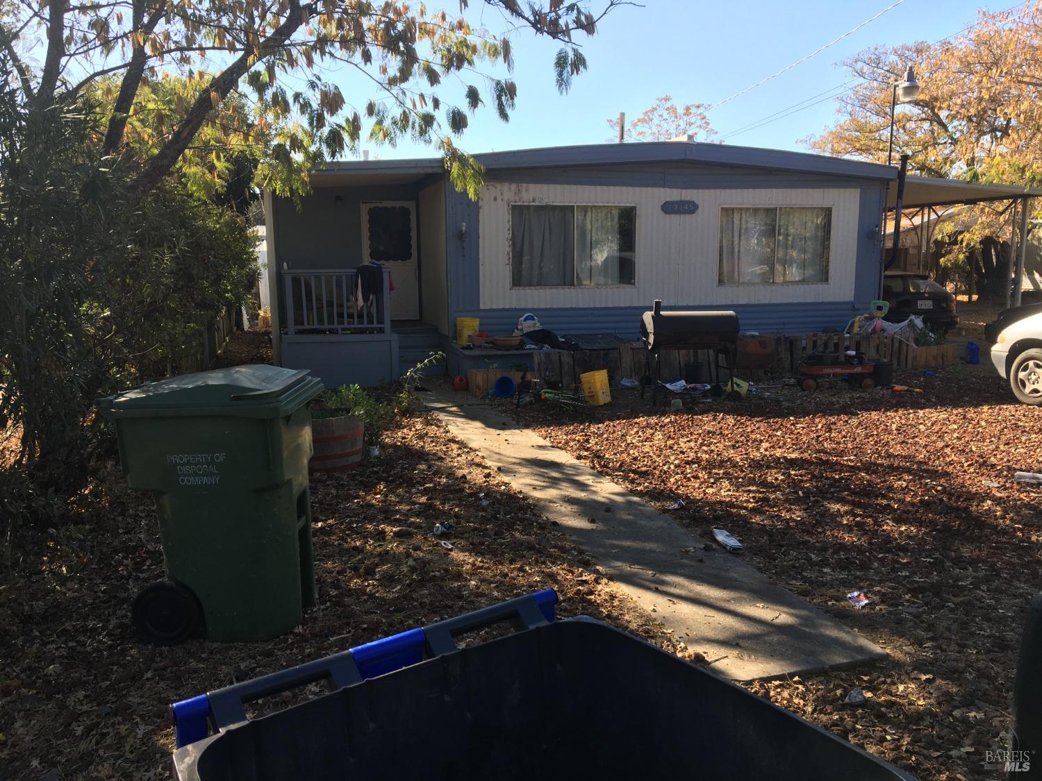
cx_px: 521
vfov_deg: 48.2
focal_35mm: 29
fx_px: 873
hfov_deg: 61.7
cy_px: 390
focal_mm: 4.15
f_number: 2.2
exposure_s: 1/534
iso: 25
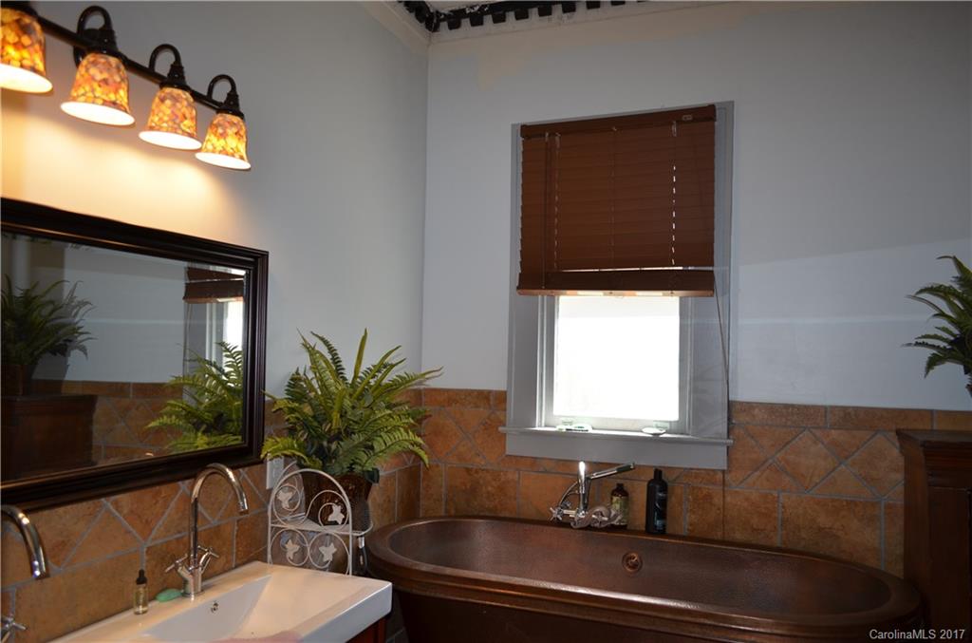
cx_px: 486
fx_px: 727
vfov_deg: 47.7
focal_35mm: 27
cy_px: 322
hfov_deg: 67.5
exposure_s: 1/125
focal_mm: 18
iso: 250
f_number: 3.5
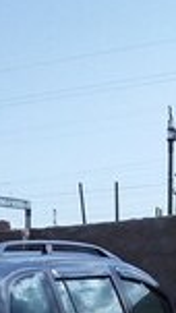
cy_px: 485
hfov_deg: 10.8
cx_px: -19
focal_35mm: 111
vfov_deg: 17.2
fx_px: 920
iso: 40
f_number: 2.2
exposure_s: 1/1763
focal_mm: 3.3
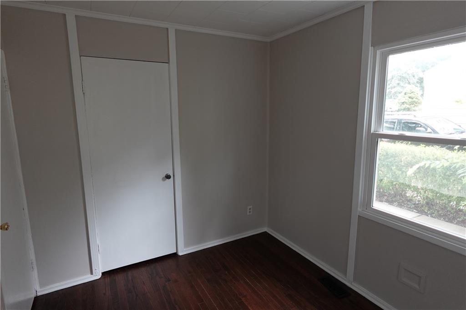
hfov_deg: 84.0
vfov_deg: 61.9
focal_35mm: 20
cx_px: 233
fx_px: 259
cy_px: 155
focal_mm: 7.6
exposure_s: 1/80
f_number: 2
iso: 250
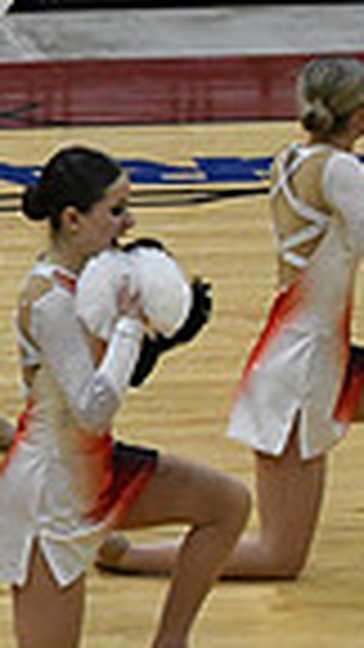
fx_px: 7601
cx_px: -786
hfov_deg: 2.7
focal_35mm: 443
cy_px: 349
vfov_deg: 4.9
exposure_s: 1/500
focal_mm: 70
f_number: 4
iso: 4000
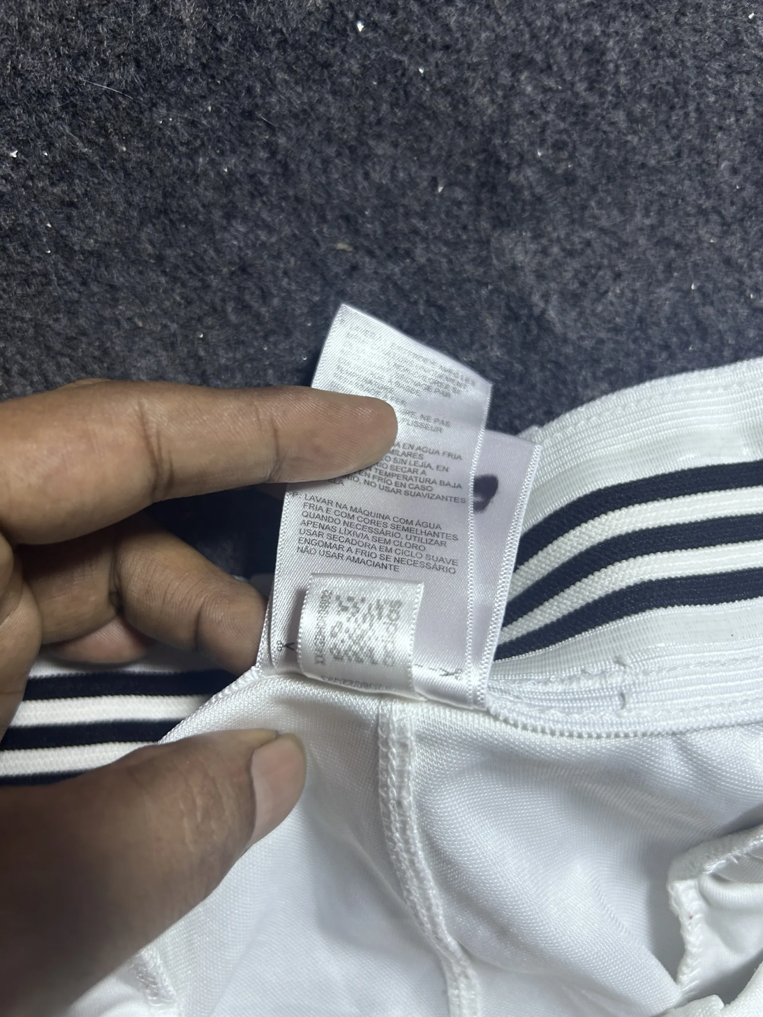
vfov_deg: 67.3
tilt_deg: -61.2
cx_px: 382
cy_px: 508
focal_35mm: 26
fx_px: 764
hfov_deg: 53.1
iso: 125
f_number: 1.5
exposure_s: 1/50
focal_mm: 5.7
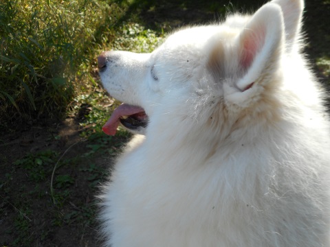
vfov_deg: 48.2
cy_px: 124
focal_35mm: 29
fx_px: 276
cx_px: 165
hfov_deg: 61.7
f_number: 4
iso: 80
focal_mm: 5.2
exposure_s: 1/200
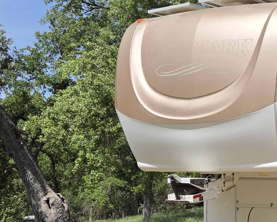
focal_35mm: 69
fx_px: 566
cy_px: 170
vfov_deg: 21.9
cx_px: 328
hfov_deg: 25.0
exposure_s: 1/4131
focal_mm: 5.4
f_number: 1.8
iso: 80
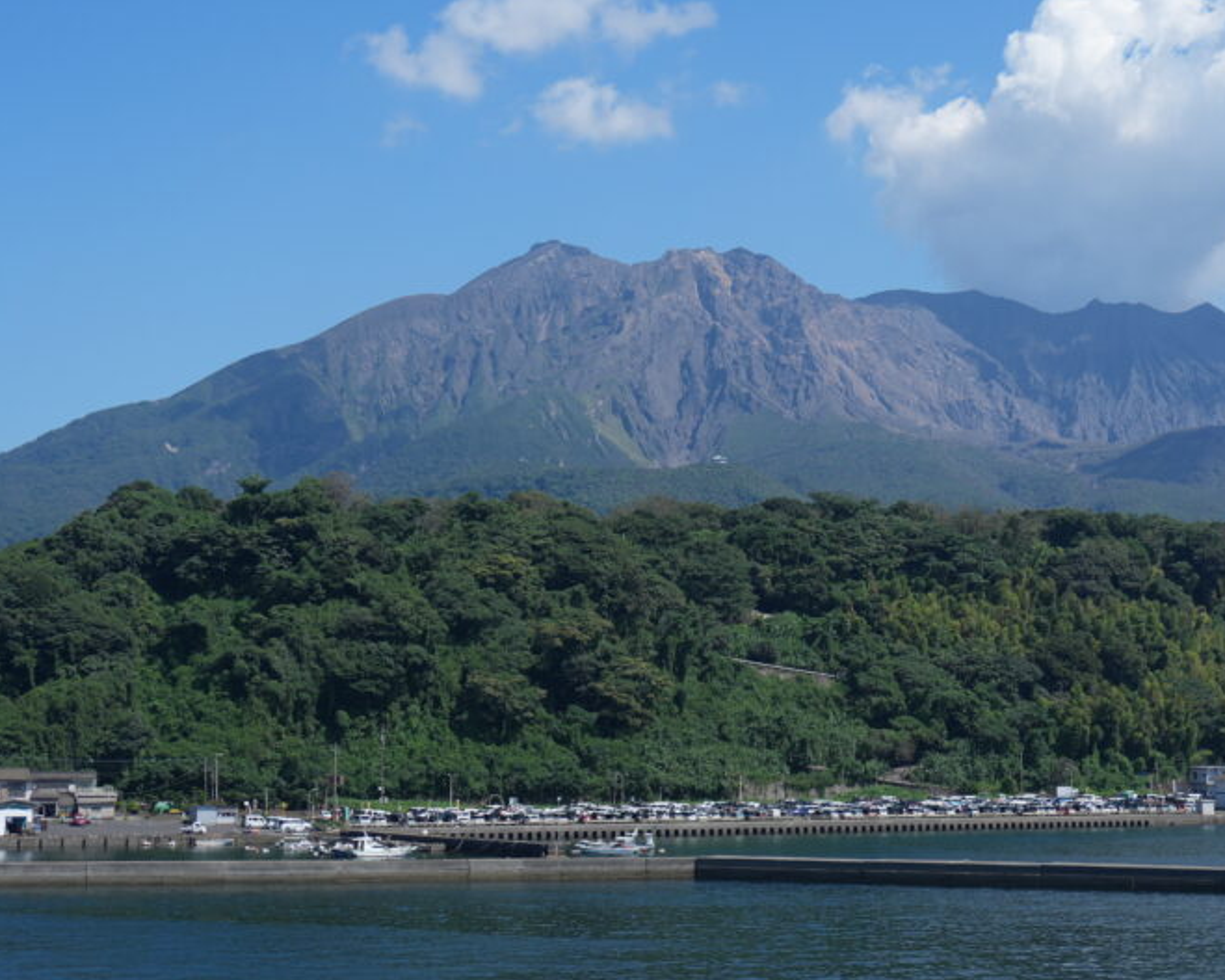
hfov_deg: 27.0
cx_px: 796
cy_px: 395
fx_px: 2537
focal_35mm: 70
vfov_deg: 21.8
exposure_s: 1/640
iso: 100
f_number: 5.6
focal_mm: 32
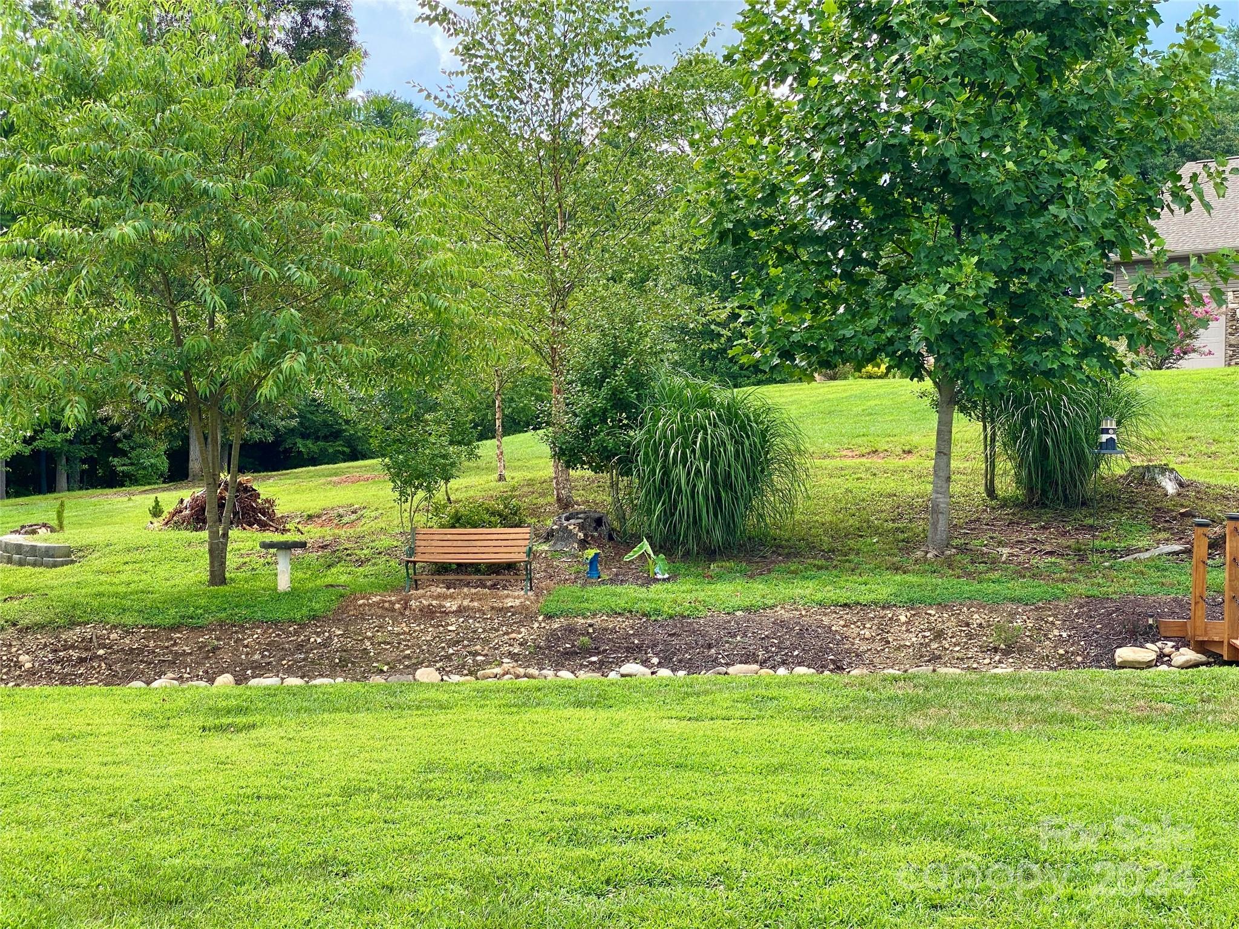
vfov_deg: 28.0
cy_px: 464
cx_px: 620
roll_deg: -2.0
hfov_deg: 36.8
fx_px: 1861
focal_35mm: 52
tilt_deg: -0.2
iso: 20
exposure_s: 1/826
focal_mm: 6
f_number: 2
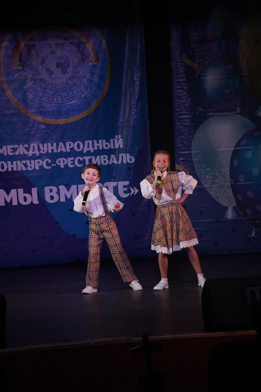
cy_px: 196
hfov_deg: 10.1
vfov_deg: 15.1
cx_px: 130
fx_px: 1479
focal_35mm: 136
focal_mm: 136
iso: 2000
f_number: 5
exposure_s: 1/400
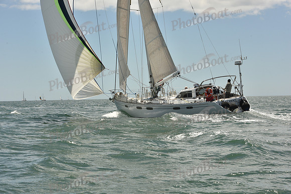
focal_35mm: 86
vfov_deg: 15.9
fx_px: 695
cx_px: 146
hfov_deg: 23.6
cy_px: 97
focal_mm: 86
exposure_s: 1/800
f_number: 13
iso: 320
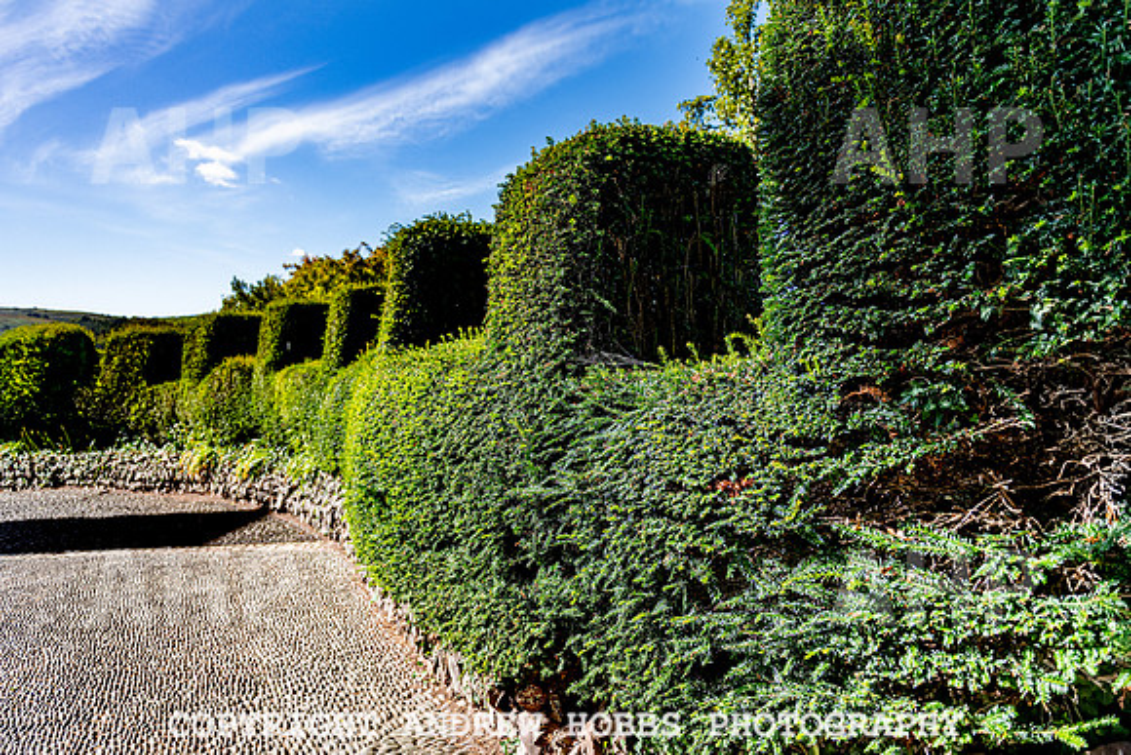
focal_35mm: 24
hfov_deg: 73.7
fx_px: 754
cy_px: 378
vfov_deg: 53.2
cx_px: 566
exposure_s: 1/1600
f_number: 4
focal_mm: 24
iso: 280
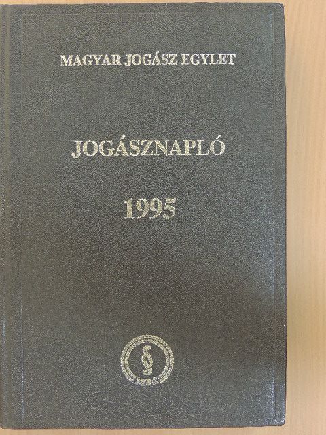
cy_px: 218
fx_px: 628
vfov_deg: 38.2
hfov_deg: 29.1
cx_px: 163
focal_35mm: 50
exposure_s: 1/13
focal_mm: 8.9
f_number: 3.6
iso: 450
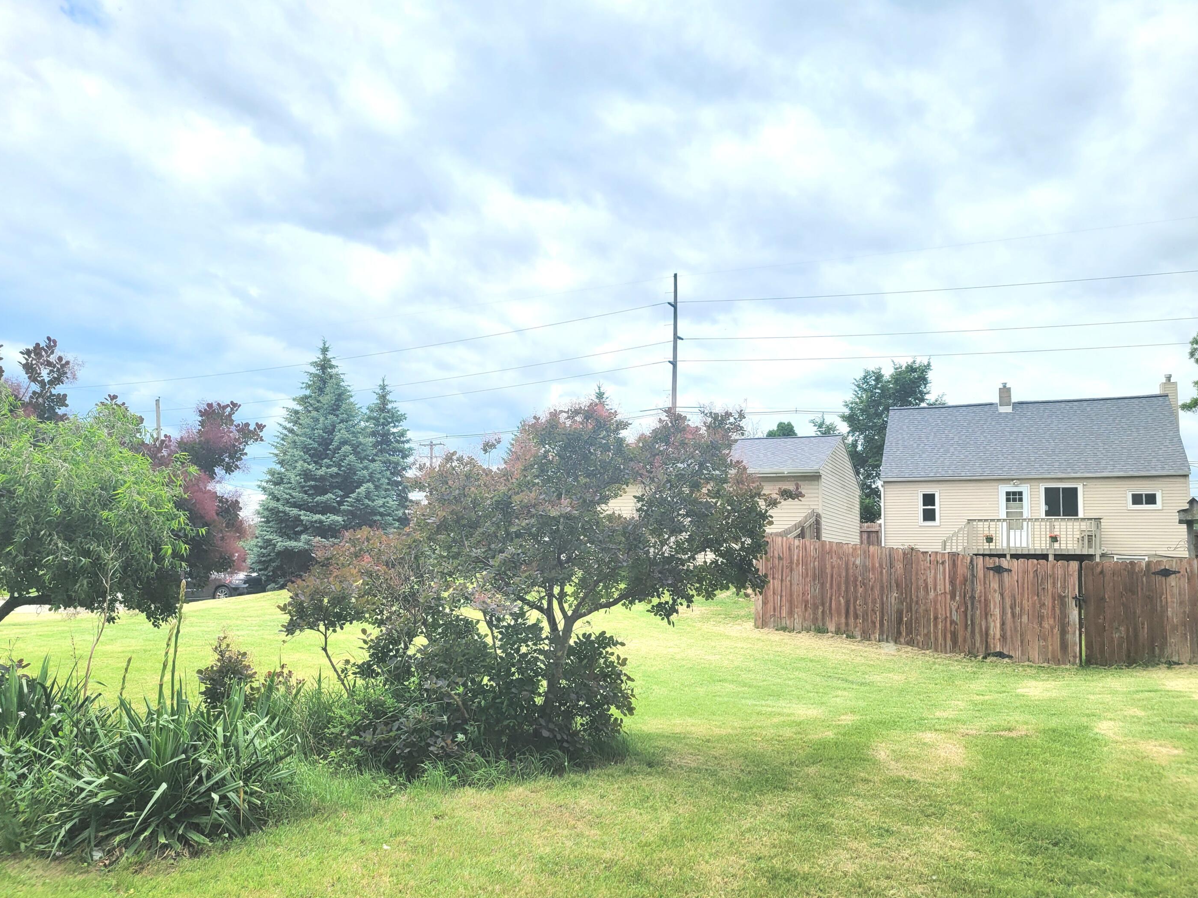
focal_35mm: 28
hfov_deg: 63.4
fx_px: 969
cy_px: 477
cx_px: 589
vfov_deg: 49.7
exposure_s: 1/2500
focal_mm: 5.4
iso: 40
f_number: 1.8
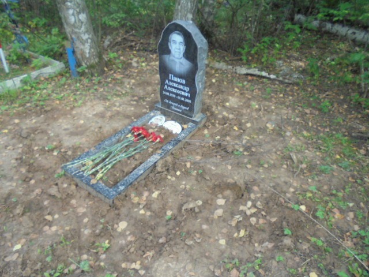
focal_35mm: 26
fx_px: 277
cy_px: 138
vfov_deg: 53.1
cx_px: 184
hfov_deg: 67.3
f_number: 3.5
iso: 100
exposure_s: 1/30
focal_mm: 4.6
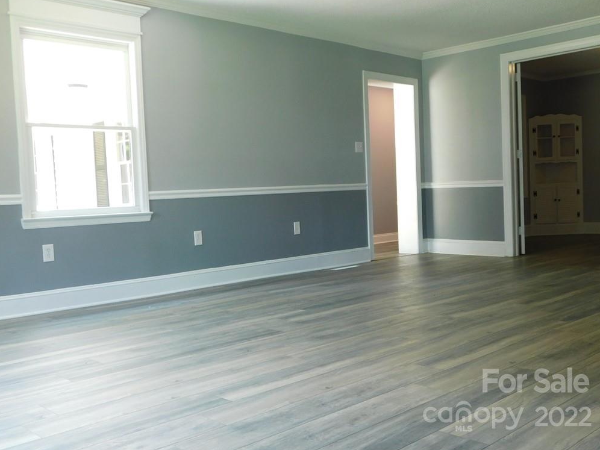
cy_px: 225
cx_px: 295
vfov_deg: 38.7
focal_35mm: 37
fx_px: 641
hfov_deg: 50.1
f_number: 3.5
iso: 200
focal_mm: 6.3
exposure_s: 1/30
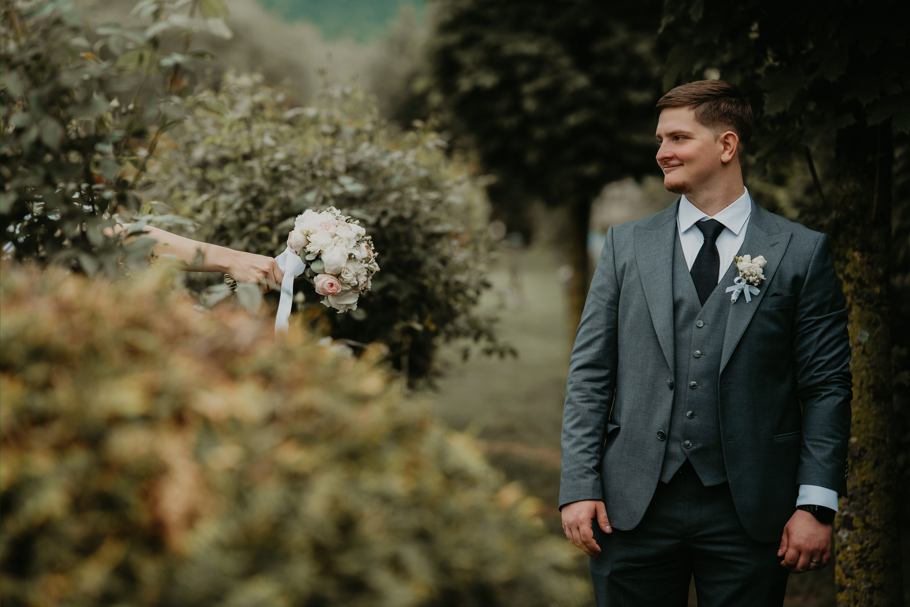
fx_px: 2149
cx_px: 455
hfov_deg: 23.9
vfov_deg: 16.1
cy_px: 304
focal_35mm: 85
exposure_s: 1/4000
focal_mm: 85
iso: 320
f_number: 2
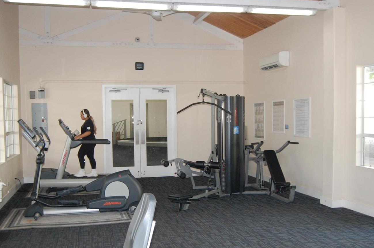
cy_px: 145
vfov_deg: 35.8
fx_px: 384
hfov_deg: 51.9
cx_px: 175
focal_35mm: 37
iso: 1000
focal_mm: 20
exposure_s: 1/60
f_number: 3.8
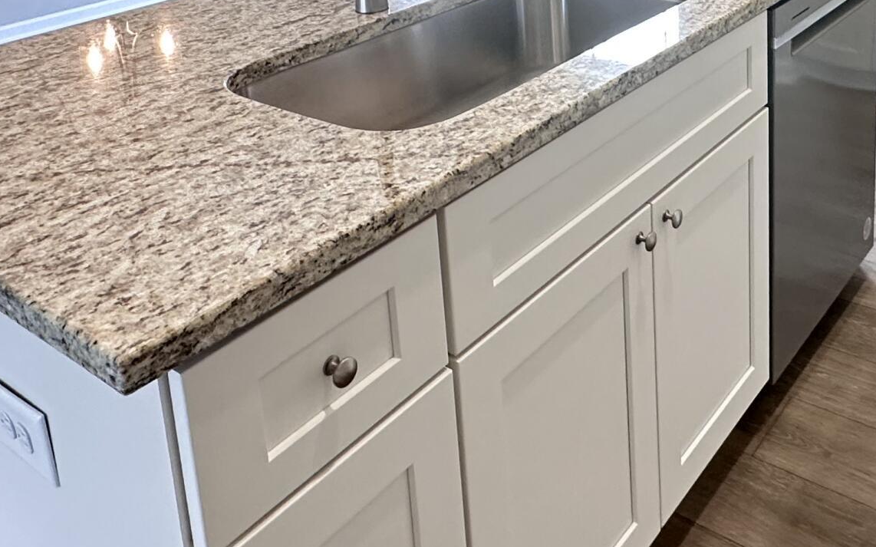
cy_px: -77
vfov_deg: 29.1
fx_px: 931
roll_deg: +2.6
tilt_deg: -11.3
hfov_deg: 49.4
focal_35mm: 39
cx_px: 592
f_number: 2.2
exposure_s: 1/60
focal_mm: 2.22
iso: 200
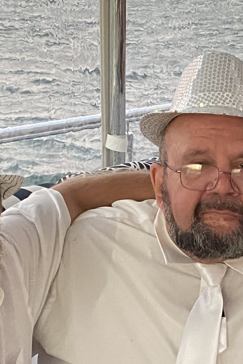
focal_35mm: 102
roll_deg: -3.6
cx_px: 233
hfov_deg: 13.3
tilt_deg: -21.5
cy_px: 379
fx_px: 1032
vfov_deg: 19.3
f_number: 1.8
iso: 320
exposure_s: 1/58
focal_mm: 4.25
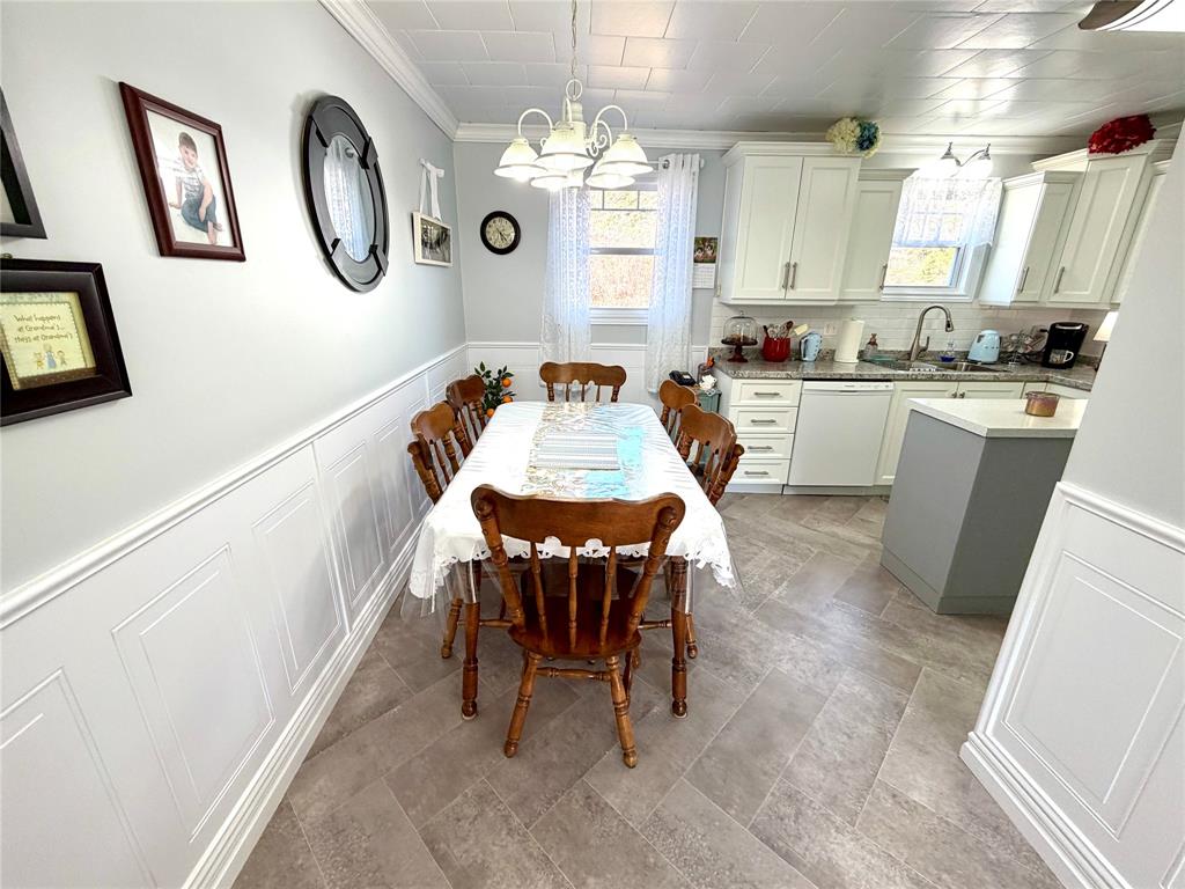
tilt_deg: -18.5
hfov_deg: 102.1
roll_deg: +0.2
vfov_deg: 85.7
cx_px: 592
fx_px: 479
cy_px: 444
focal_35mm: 14
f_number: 2.2
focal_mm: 2.22
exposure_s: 1/120
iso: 100
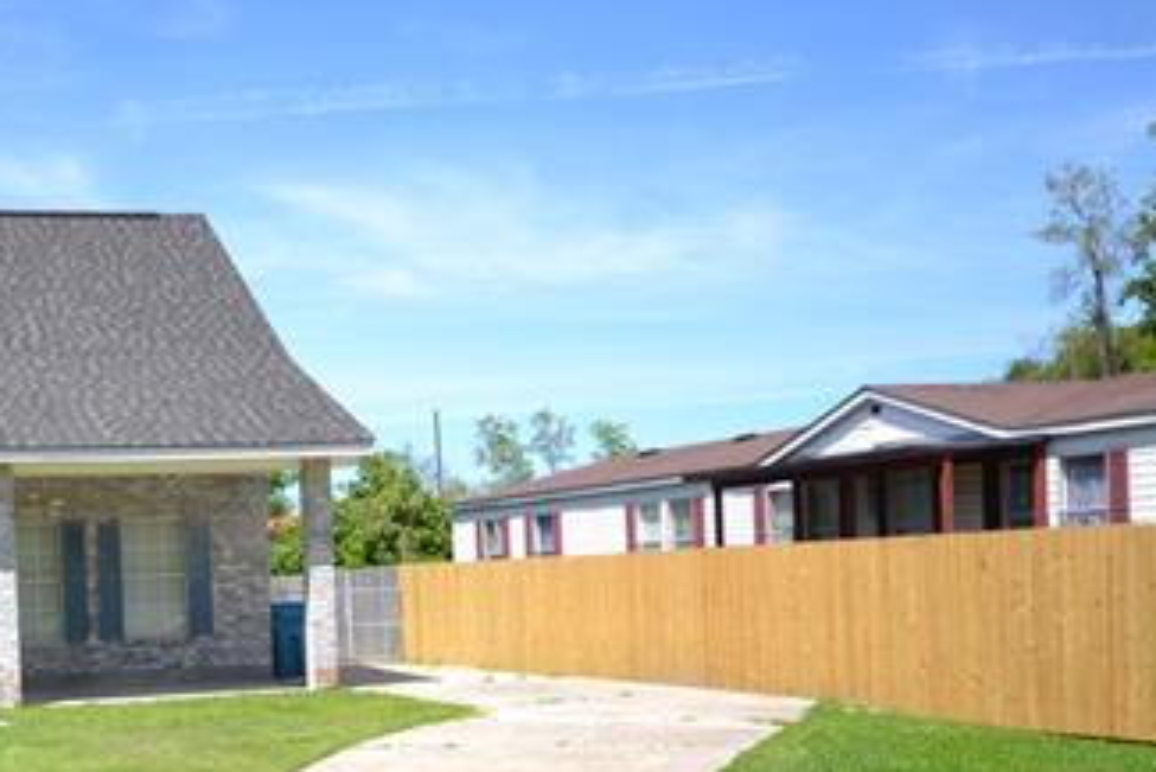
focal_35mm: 59
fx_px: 1895
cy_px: 630
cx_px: 213
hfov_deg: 32.9
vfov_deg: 22.7
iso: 100
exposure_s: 1/200
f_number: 7.1
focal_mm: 20
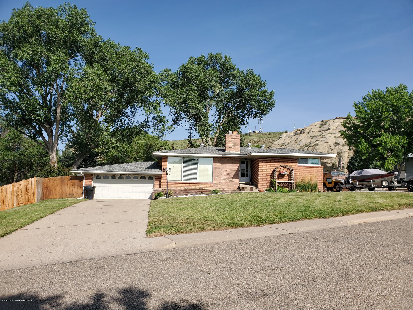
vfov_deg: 53.1
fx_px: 310
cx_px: 206
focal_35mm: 26
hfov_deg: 67.3
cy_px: 155
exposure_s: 1/1588
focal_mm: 4.3
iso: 50
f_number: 2.4
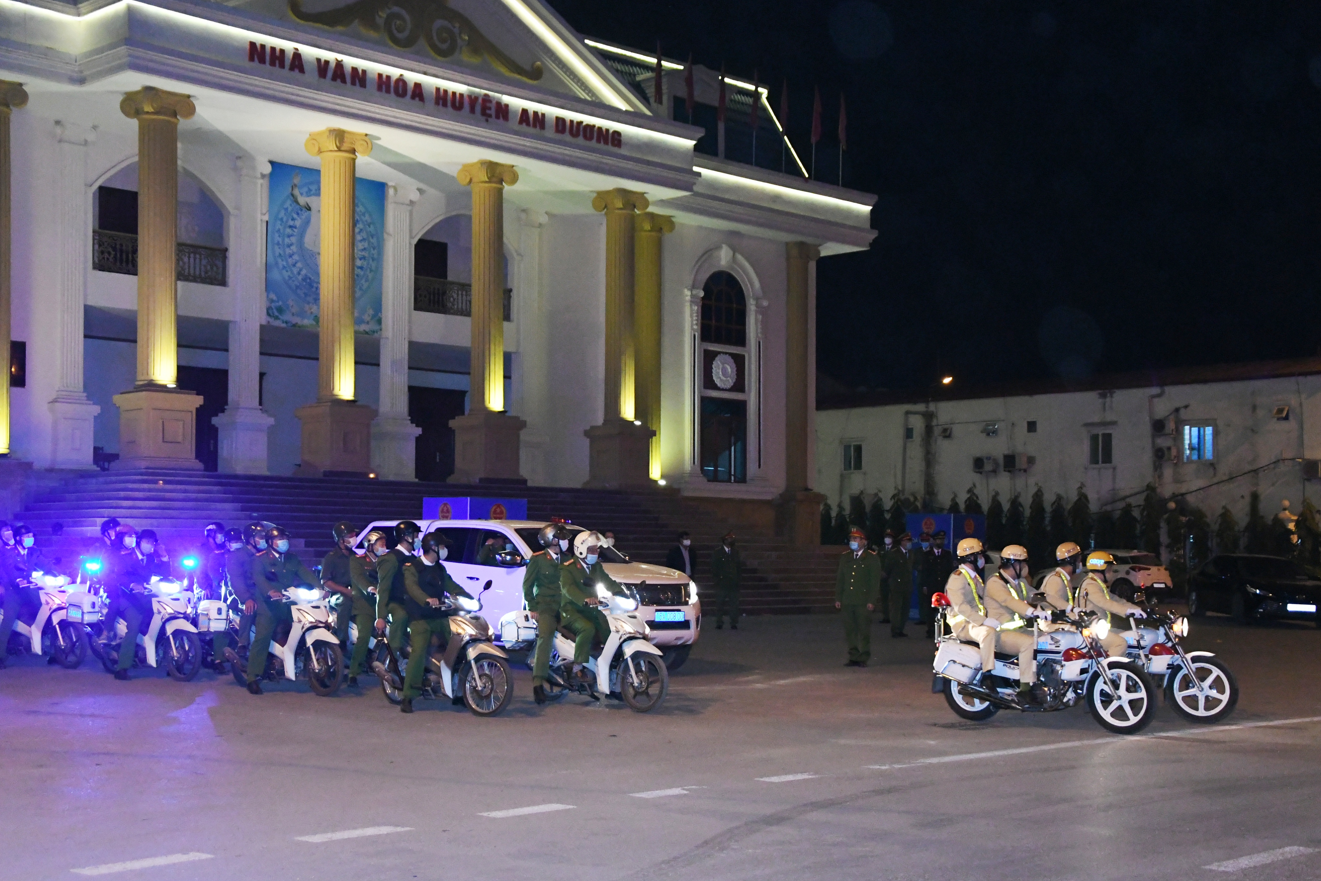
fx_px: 1835
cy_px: 457
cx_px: 679
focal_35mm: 50
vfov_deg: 27.0
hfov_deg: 39.6
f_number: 4.2
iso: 6400
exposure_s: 1/200
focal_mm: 32
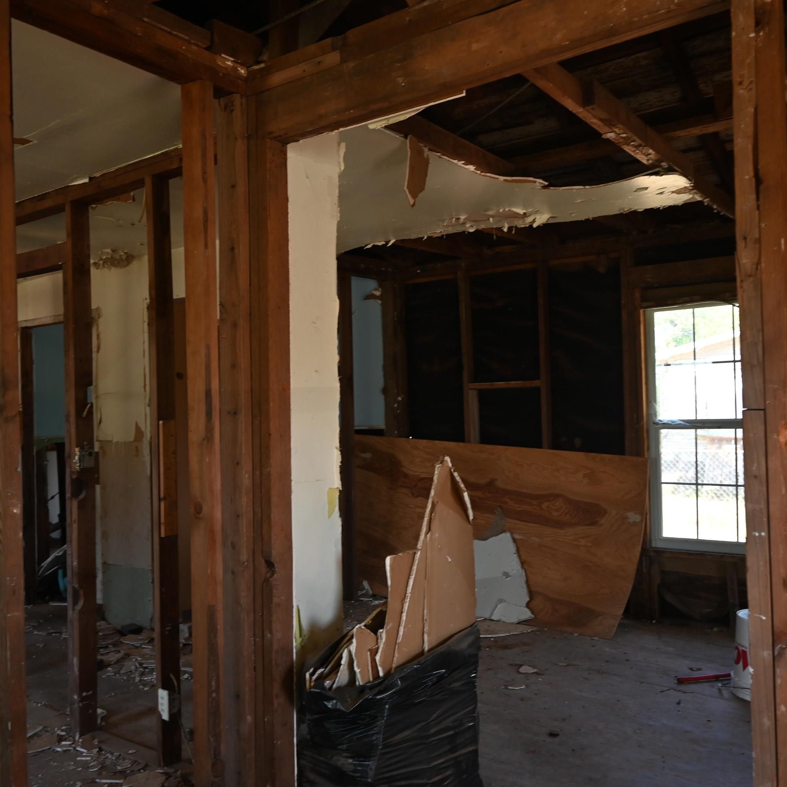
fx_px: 797
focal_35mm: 31
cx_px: 363
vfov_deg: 52.5
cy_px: 396
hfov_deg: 52.5
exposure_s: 1/60
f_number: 4
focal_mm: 24
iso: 320
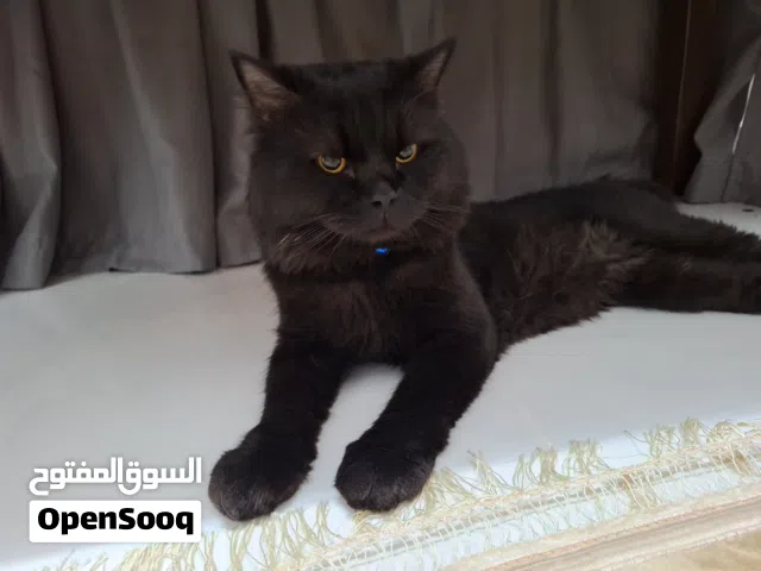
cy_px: 286
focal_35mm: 23
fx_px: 506
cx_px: 380
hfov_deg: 73.9
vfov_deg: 58.9
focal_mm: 5.54
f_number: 1.8
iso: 1250
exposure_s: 1/17
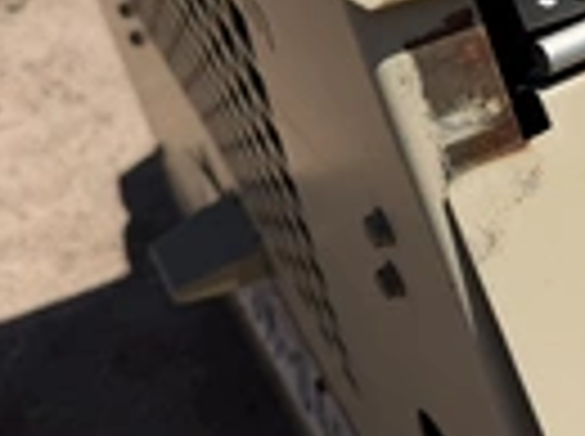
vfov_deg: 19.7
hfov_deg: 25.3
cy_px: 126
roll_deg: +0.8
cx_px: 562
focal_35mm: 74
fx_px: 1248
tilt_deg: -42.7
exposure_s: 1/10309
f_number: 1.78
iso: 80
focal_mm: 6.76
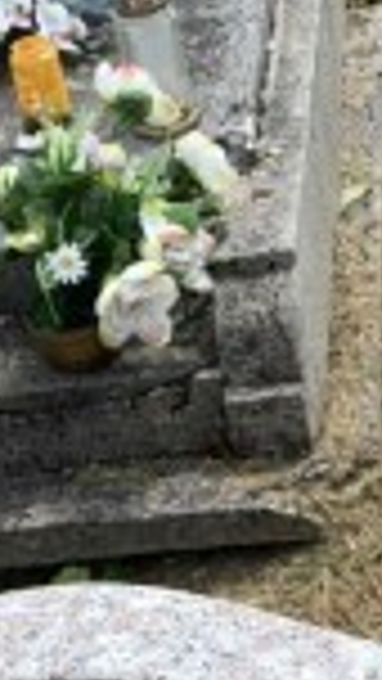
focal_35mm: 120
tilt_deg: -38.5
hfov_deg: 10.1
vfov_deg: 17.2
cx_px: 288
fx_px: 2160
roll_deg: +10.2
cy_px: 775
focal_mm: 4.25
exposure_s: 1/1011
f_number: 1.8
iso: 25
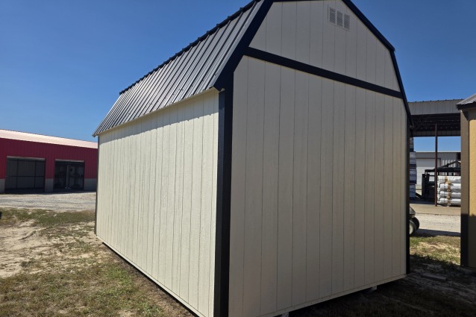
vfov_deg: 53.1
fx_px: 317
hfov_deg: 73.8
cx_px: 238
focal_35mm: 24
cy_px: 165
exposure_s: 1/7944
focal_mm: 6.3
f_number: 1.7
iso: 80
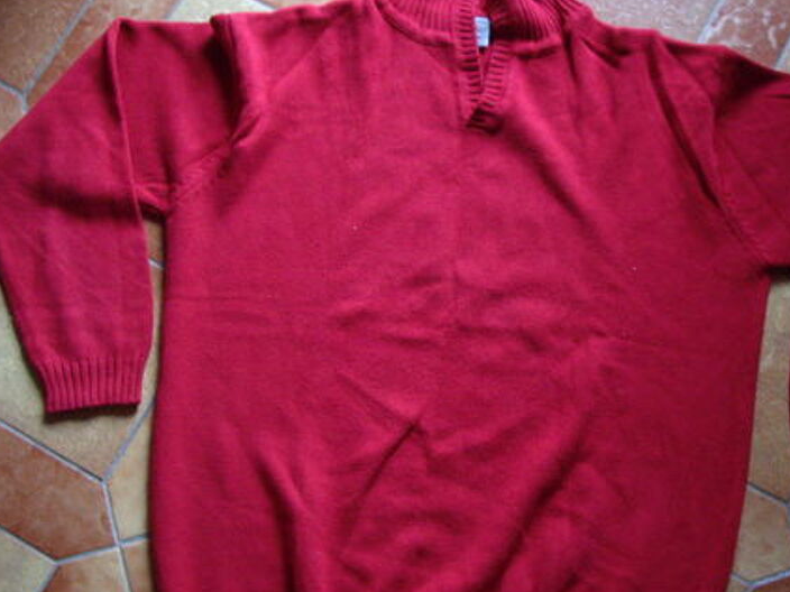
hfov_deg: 35.4
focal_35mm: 54
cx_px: 494
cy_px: 299
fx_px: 1232
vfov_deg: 27.0
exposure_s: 1/10
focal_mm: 6.2
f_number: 2.7
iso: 200
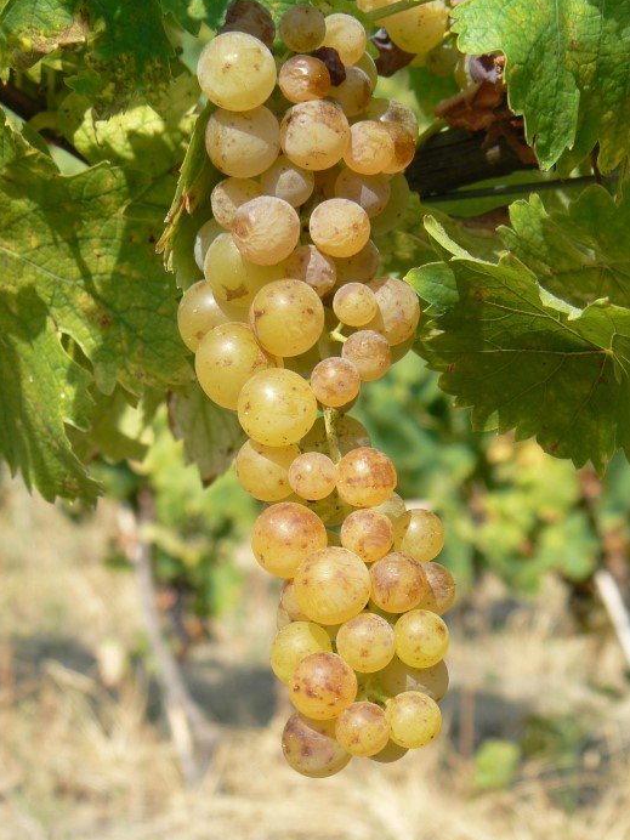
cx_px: 306
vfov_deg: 19.1
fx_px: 2499
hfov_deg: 14.4
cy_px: 412
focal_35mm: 103
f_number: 5.6
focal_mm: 16.5
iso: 80
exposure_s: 1/250
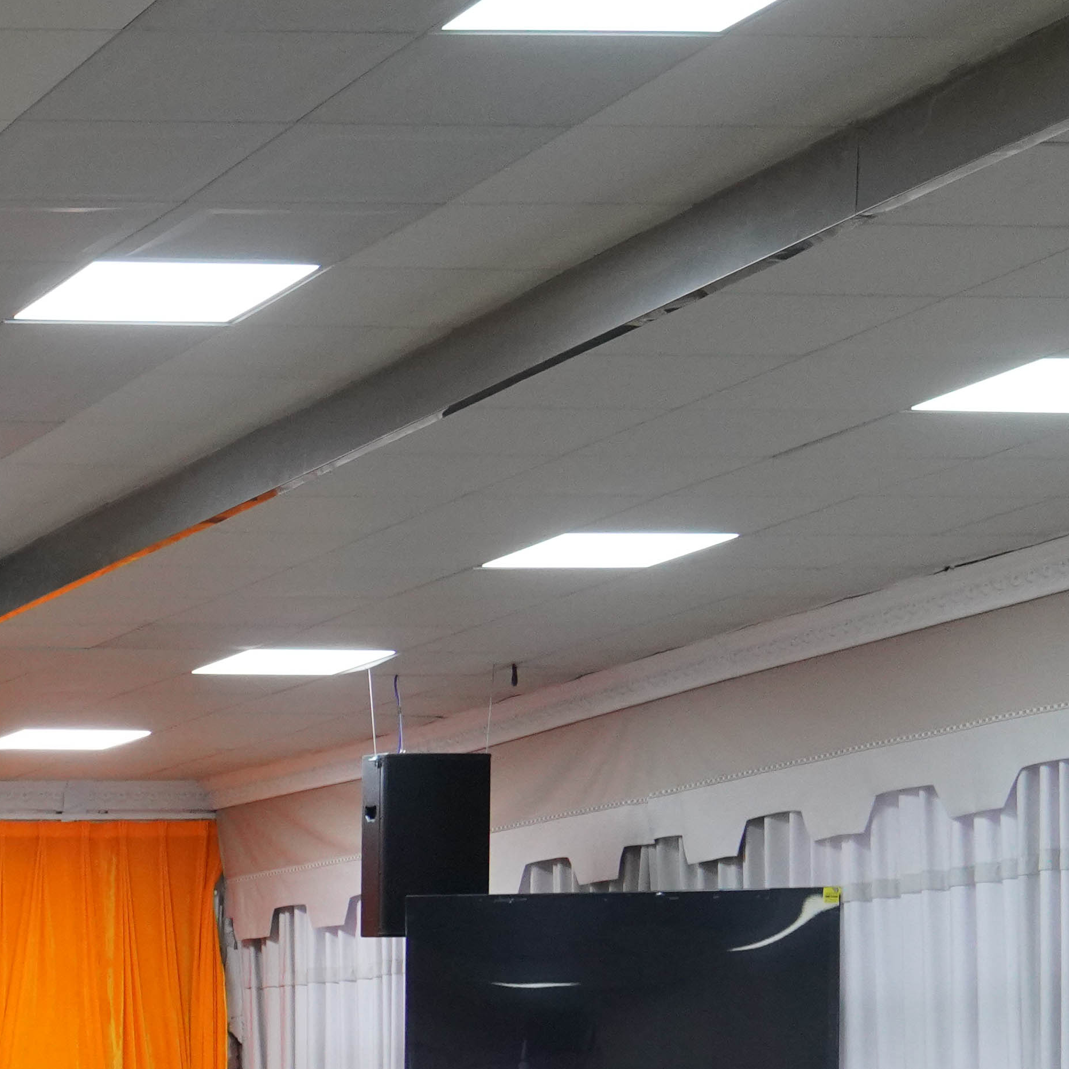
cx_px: -1279
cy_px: 1169
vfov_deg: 16.3
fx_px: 3634
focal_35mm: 104
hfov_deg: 13.5
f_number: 4
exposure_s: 1/160
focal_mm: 24
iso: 1600
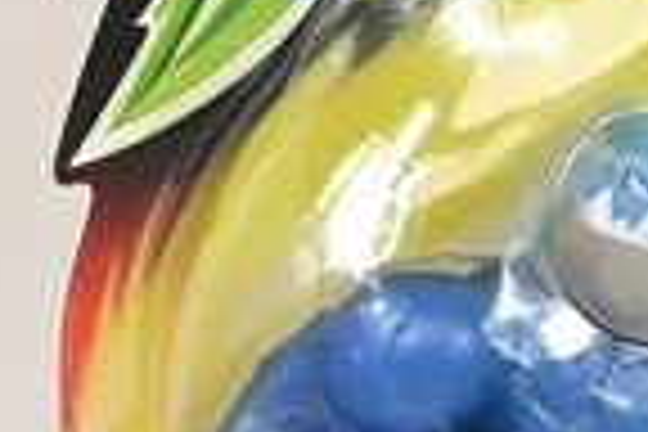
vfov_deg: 8.0
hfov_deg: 11.8
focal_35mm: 172
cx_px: 576
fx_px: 3105
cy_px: 184
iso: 1000
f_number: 7.1
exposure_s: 1/125
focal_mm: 23
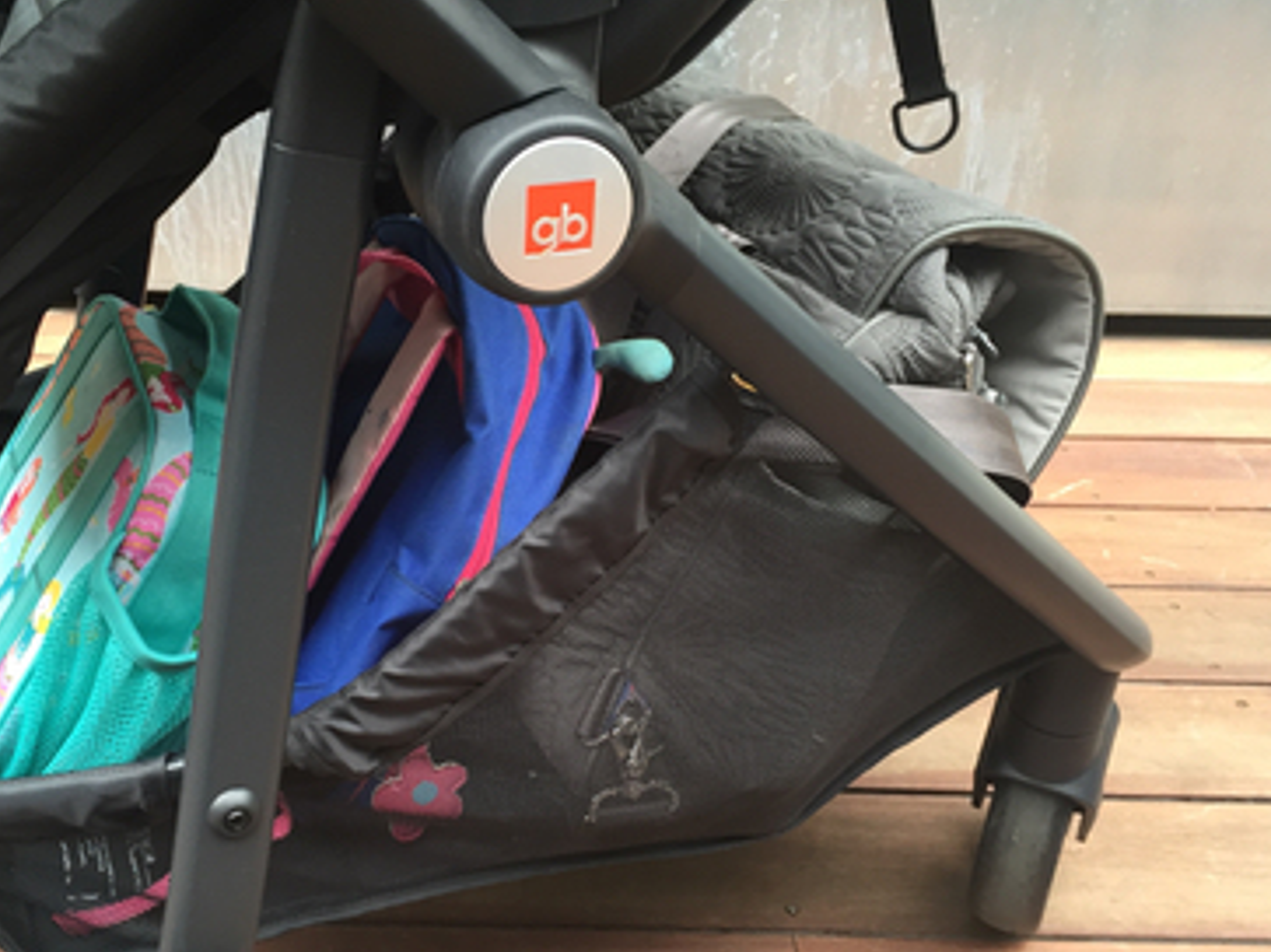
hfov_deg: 46.5
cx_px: 497
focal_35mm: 40
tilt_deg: -30.4
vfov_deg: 35.9
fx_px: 1468
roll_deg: -2.9
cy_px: 506
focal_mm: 4.15
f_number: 2.2
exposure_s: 1/40
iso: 32
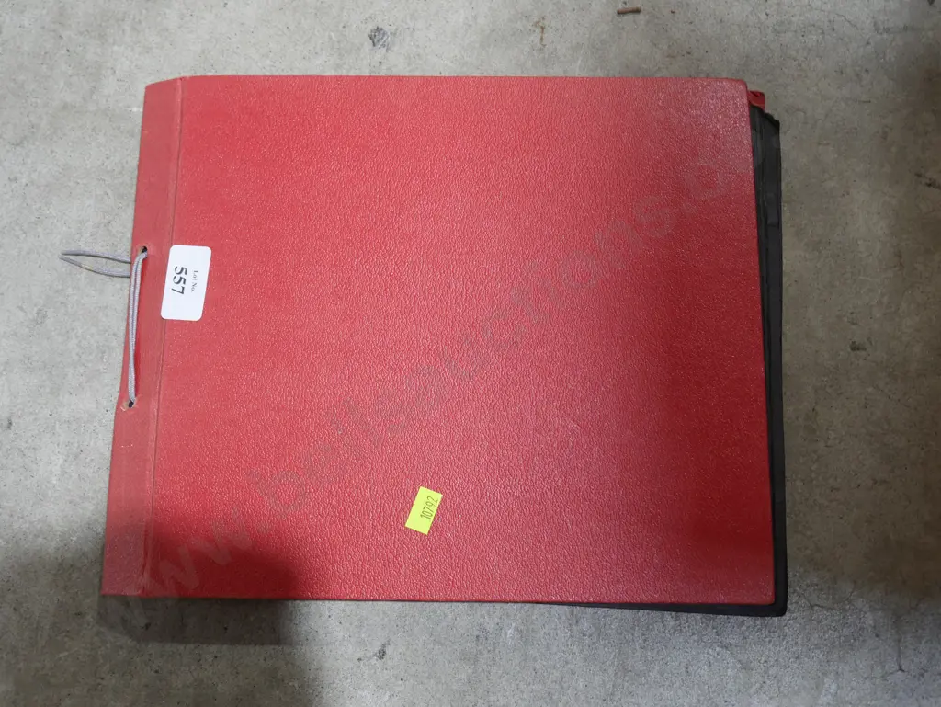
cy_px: 354
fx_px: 1033
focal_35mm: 38
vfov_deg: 37.8
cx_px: 470
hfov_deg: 49.0
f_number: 4.1
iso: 400
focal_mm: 19
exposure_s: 1/60
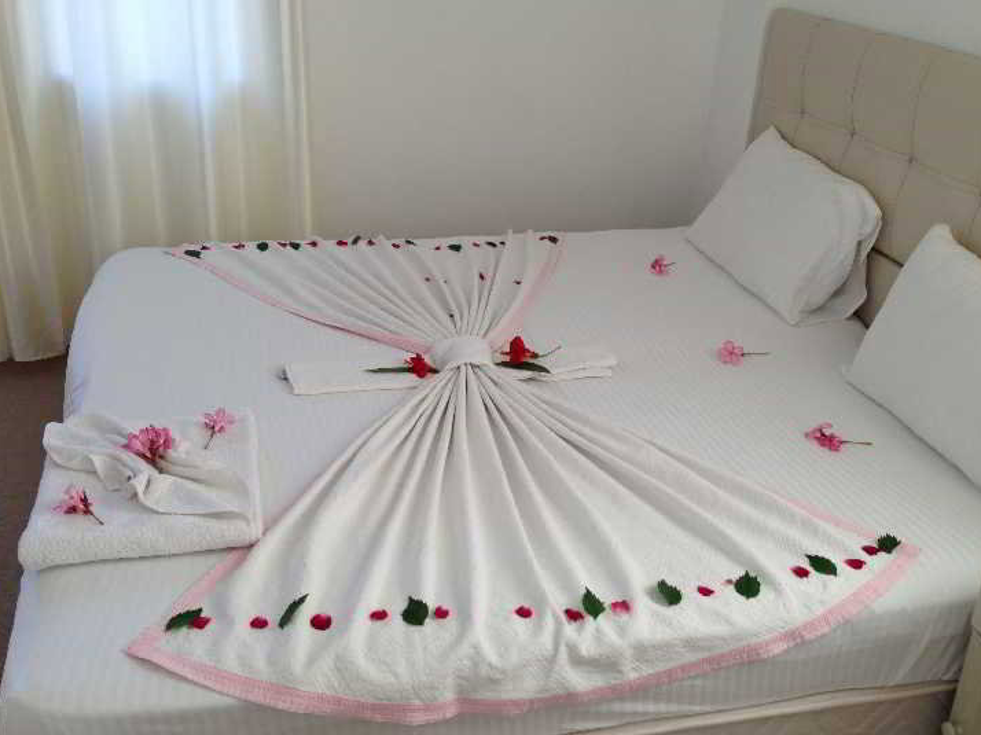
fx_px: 1048
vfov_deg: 38.6
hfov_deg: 50.1
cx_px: 501
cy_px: 345
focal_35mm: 37
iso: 50
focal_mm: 4.13
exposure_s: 1/120
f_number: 2.4
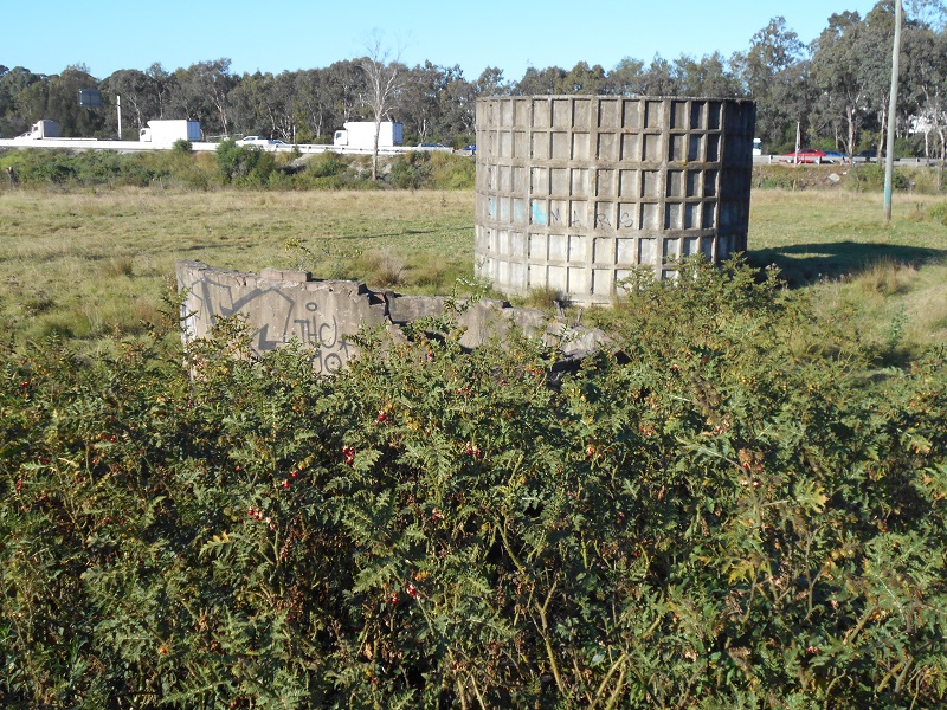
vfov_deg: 36.8
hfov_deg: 47.9
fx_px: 1067
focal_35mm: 39
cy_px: 355
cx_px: 474
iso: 200
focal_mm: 6.7
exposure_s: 1/1000
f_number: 3.9
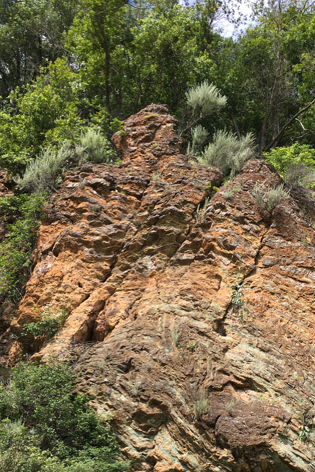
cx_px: 231
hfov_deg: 29.5
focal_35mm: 45
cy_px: 302
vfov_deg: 43.2
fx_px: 590
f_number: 2.2
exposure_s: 1/538
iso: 25
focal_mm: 4.15
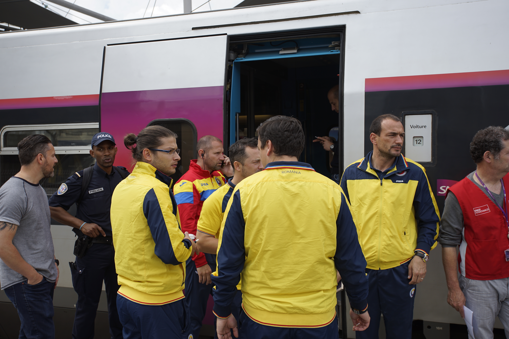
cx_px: 254
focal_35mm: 38
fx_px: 537
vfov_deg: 35.1
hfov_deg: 50.7
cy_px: 170
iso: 100
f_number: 6.3
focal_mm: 38
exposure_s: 1/400
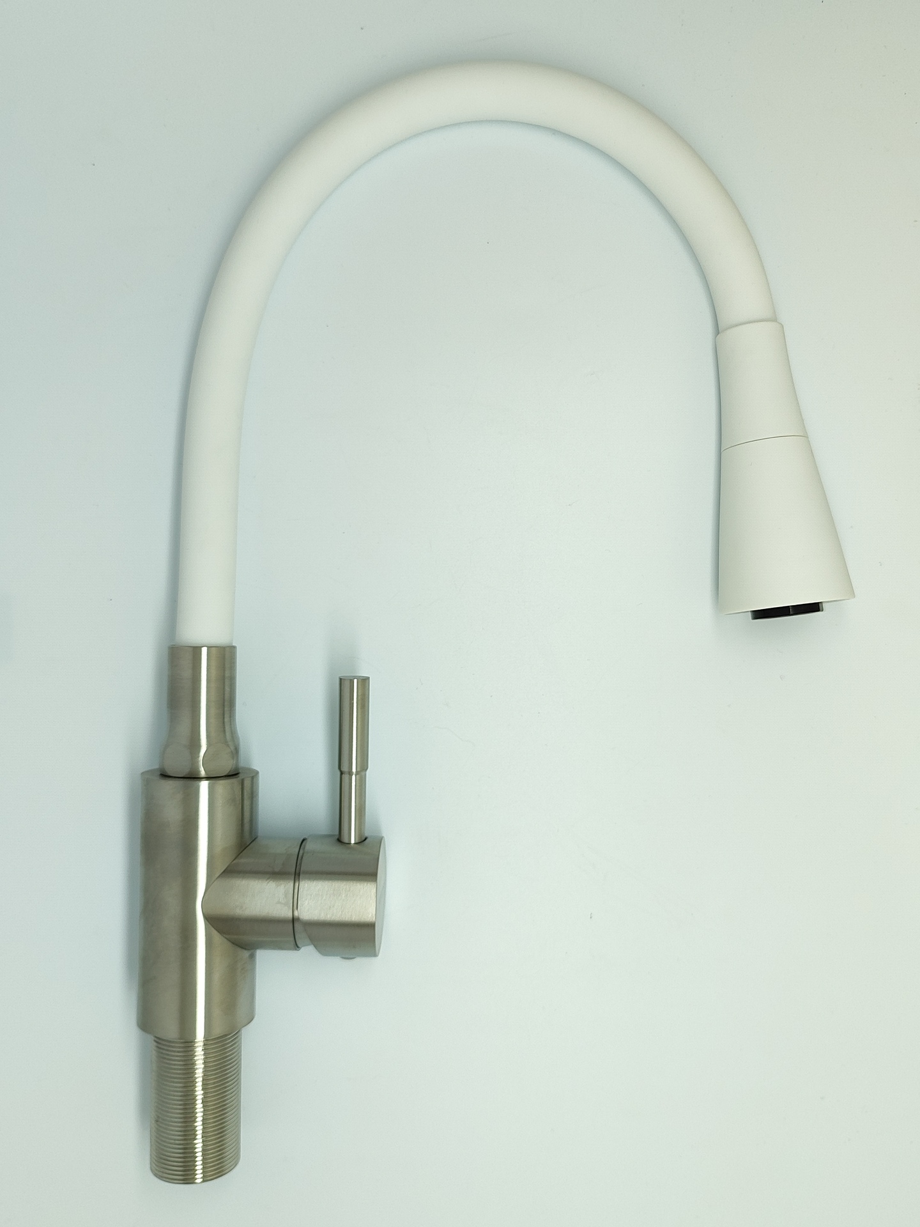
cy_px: 614
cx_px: 460
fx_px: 850
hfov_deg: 56.8
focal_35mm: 24
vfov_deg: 71.6
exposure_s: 1/250
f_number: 1.89
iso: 125
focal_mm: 5.89
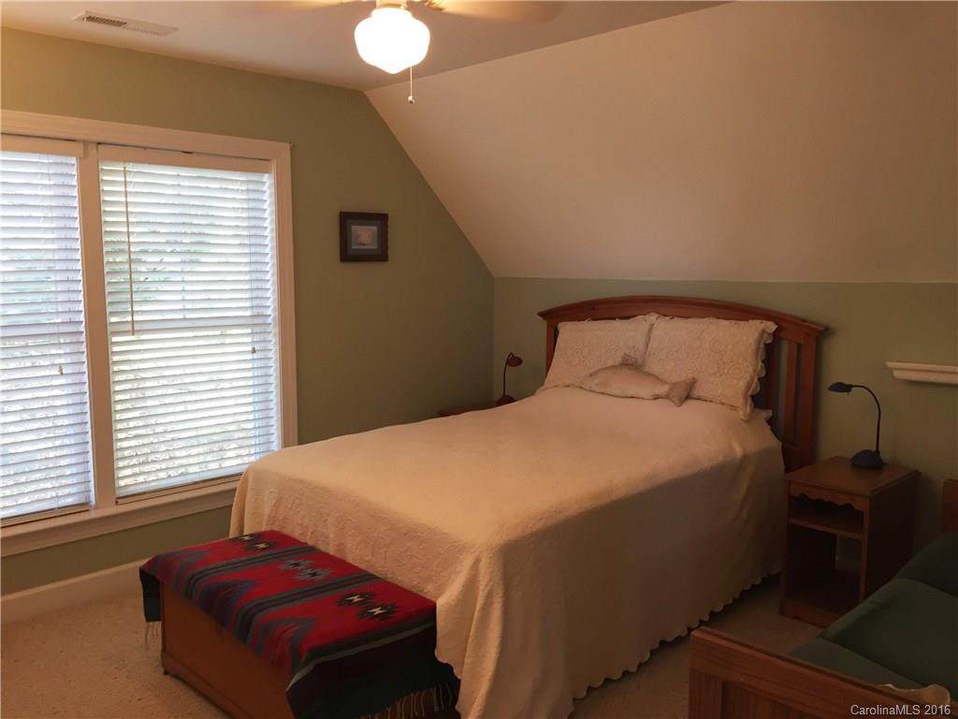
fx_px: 803
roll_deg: +0.4
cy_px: 360
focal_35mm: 29
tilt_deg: -6.4
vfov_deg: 48.2
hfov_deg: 61.7
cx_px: 479
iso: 64
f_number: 2.2
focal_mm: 4.15
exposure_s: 1/30
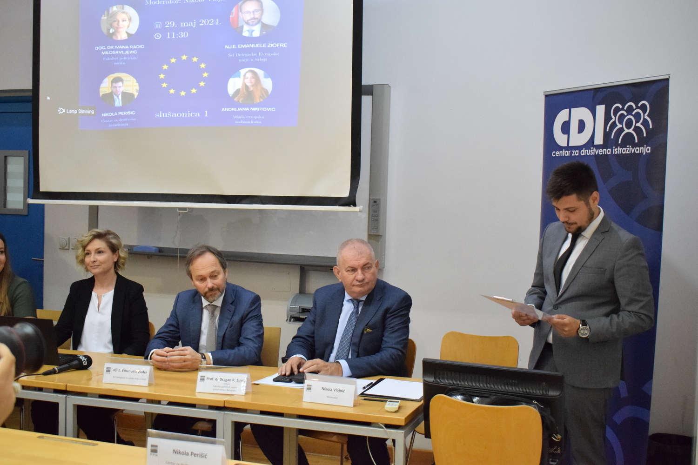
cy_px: 232
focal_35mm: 46
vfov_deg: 28.9
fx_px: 902
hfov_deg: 42.3
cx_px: 349
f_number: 4.2
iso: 3200
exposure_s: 1/125
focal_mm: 31
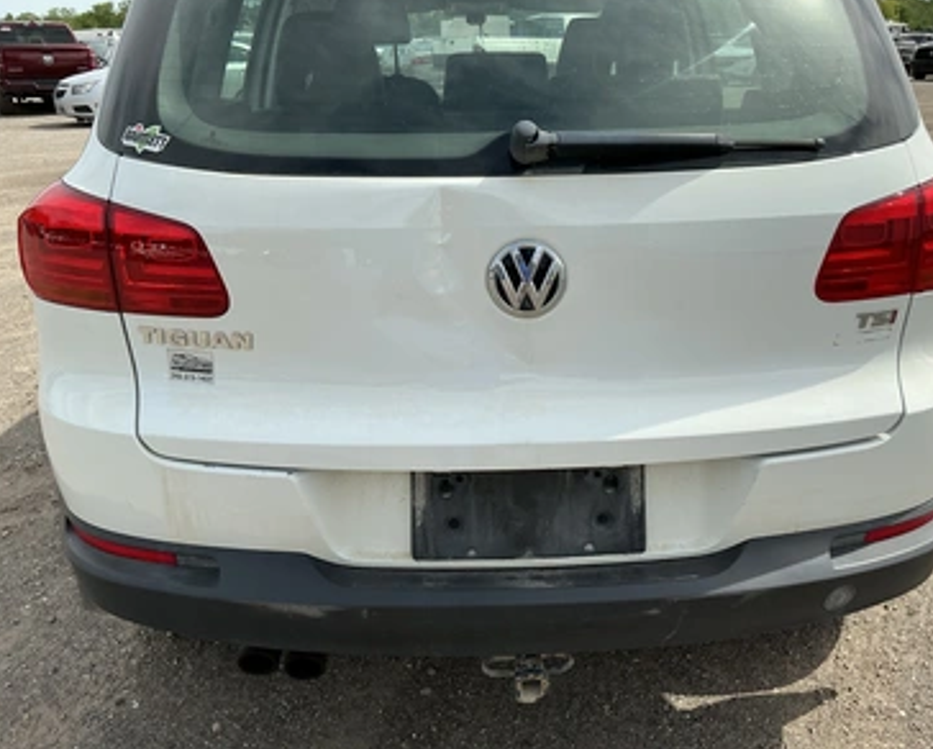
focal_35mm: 30
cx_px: 495
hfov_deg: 58.7
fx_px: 829
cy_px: 367
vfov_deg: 48.6
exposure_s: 1/1490
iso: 25
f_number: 1.8
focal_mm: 3
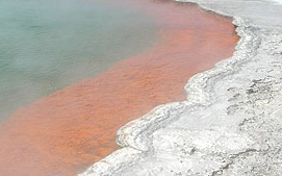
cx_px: 107
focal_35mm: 67
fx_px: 515
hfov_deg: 30.5
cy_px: 81
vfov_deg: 19.4
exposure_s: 1/628
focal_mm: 7.8
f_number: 4.8
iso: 50
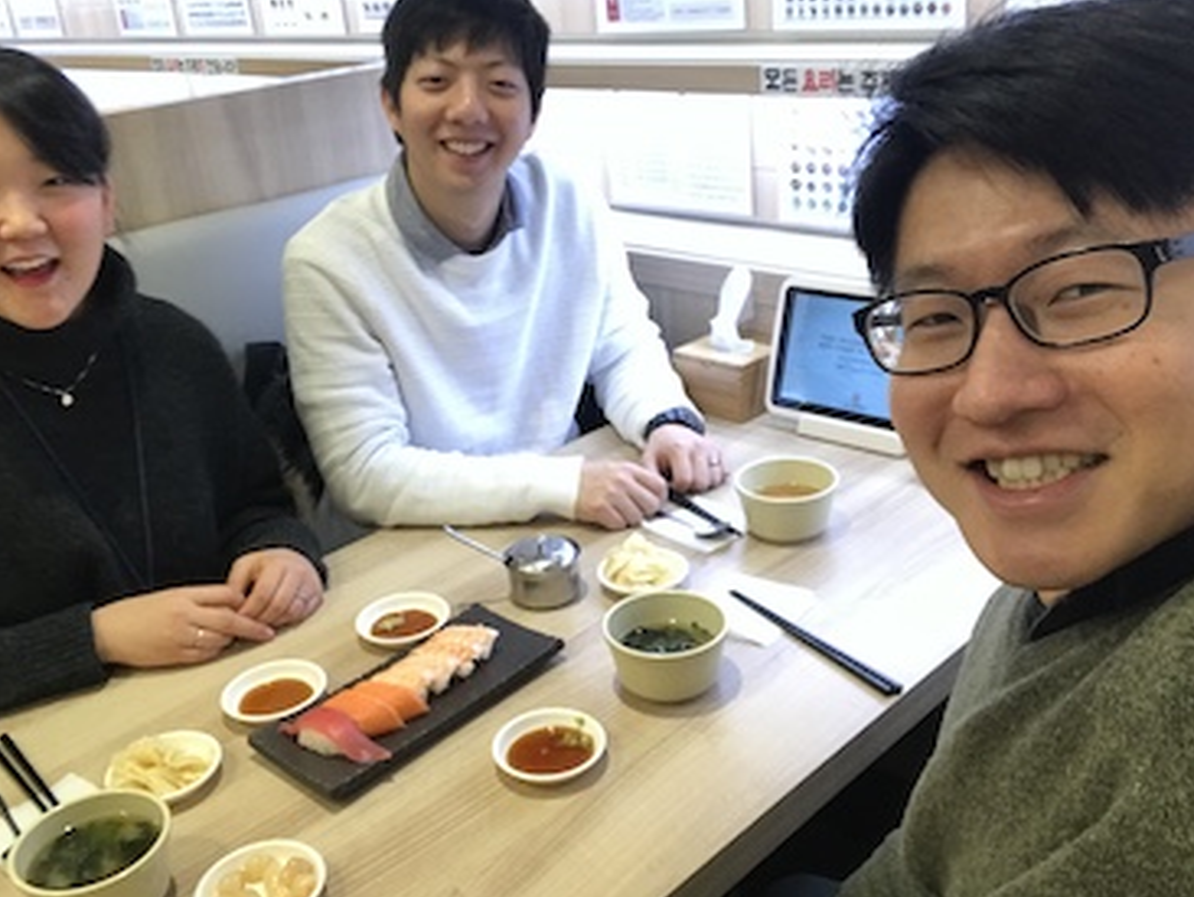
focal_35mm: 35
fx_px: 1208
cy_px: 468
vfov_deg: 40.7
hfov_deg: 52.6
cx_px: 564
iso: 80
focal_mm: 2.87
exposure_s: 1/30
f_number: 2.2
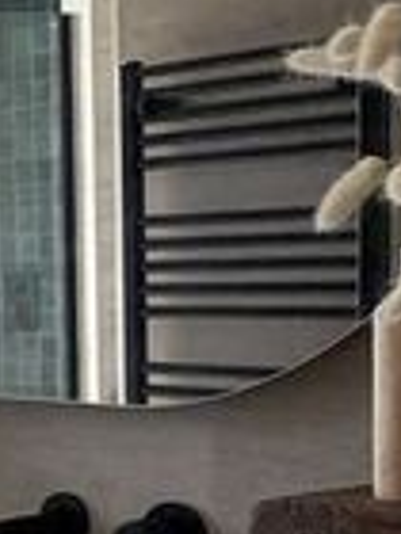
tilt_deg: -4.5
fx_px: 1545
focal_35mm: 100
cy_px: 435
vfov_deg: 19.4
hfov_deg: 12.3
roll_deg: +1.7
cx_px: -508
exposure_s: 1/121
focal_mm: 2.22
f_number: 2.2
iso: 250
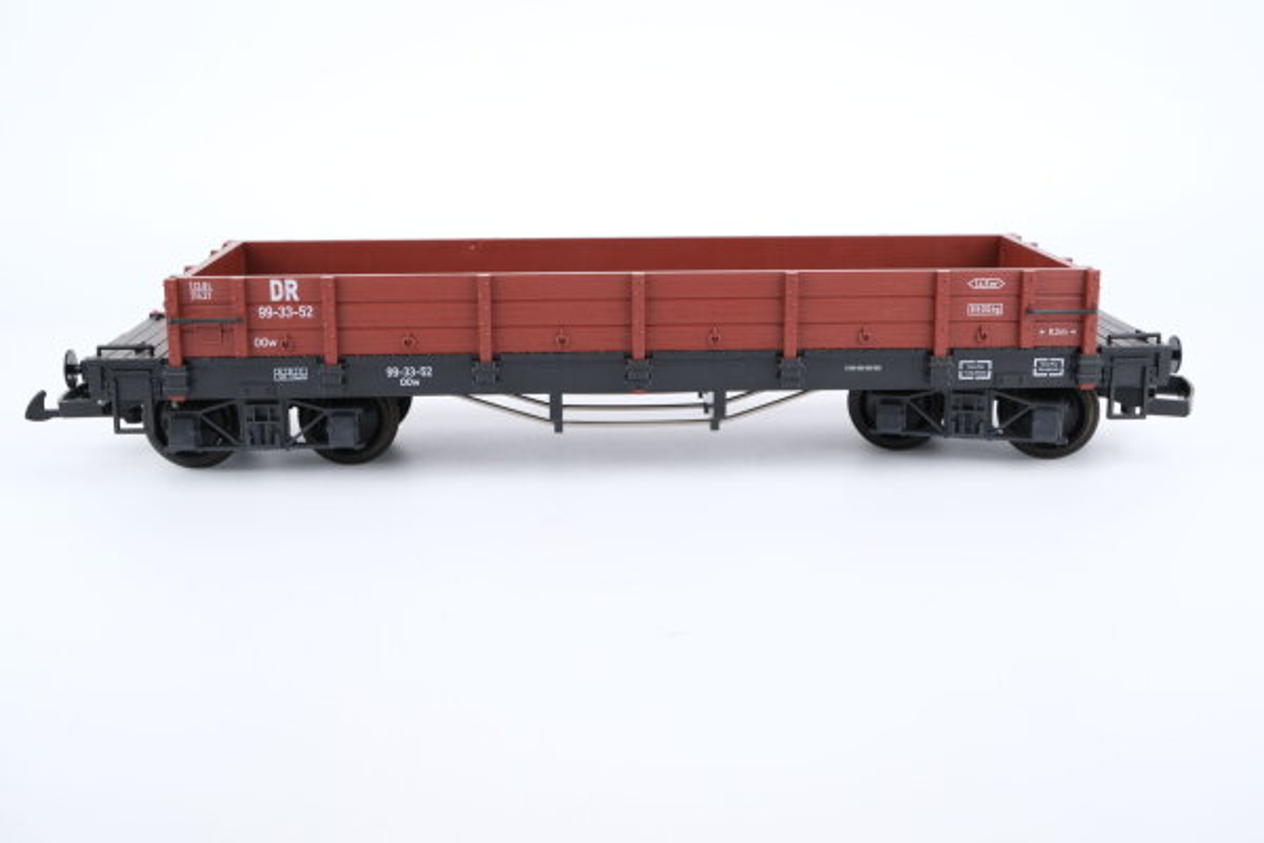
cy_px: 422
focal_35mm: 45
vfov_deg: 29.9
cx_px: 632
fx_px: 1580
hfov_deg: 43.6
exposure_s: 1/125
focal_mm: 30
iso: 400
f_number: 7.1
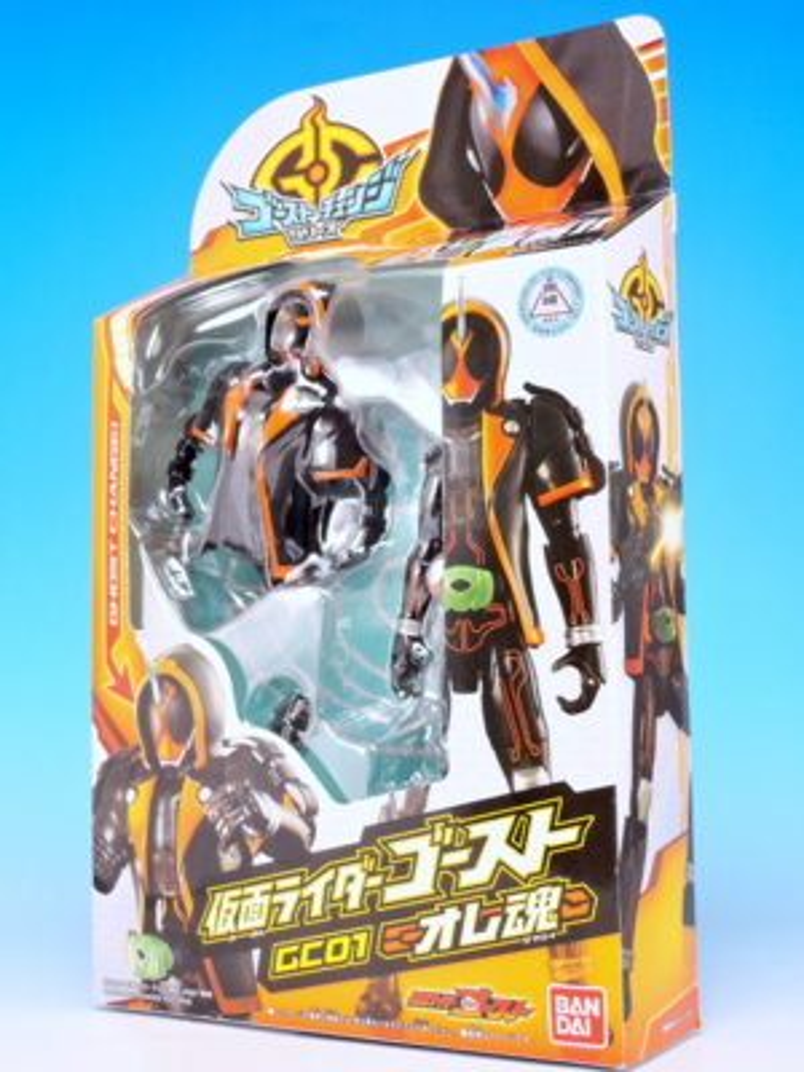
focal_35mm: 55
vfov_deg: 34.9
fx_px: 1703
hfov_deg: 26.6
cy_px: 536
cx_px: 402
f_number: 8
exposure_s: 1/5
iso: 400
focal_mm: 11.8
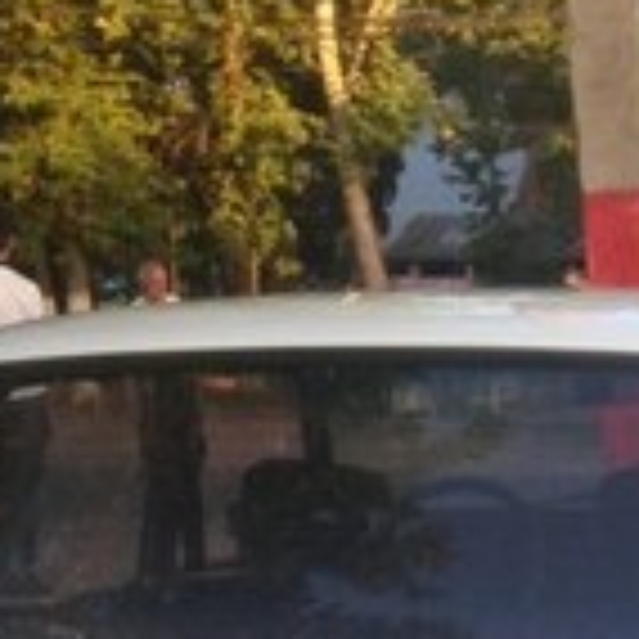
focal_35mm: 102
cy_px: 891
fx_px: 2130
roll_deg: -1.6
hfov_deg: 16.8
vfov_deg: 16.0
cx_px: 590
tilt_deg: -13.0
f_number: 2.4
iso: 50
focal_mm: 4.12
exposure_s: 1/120
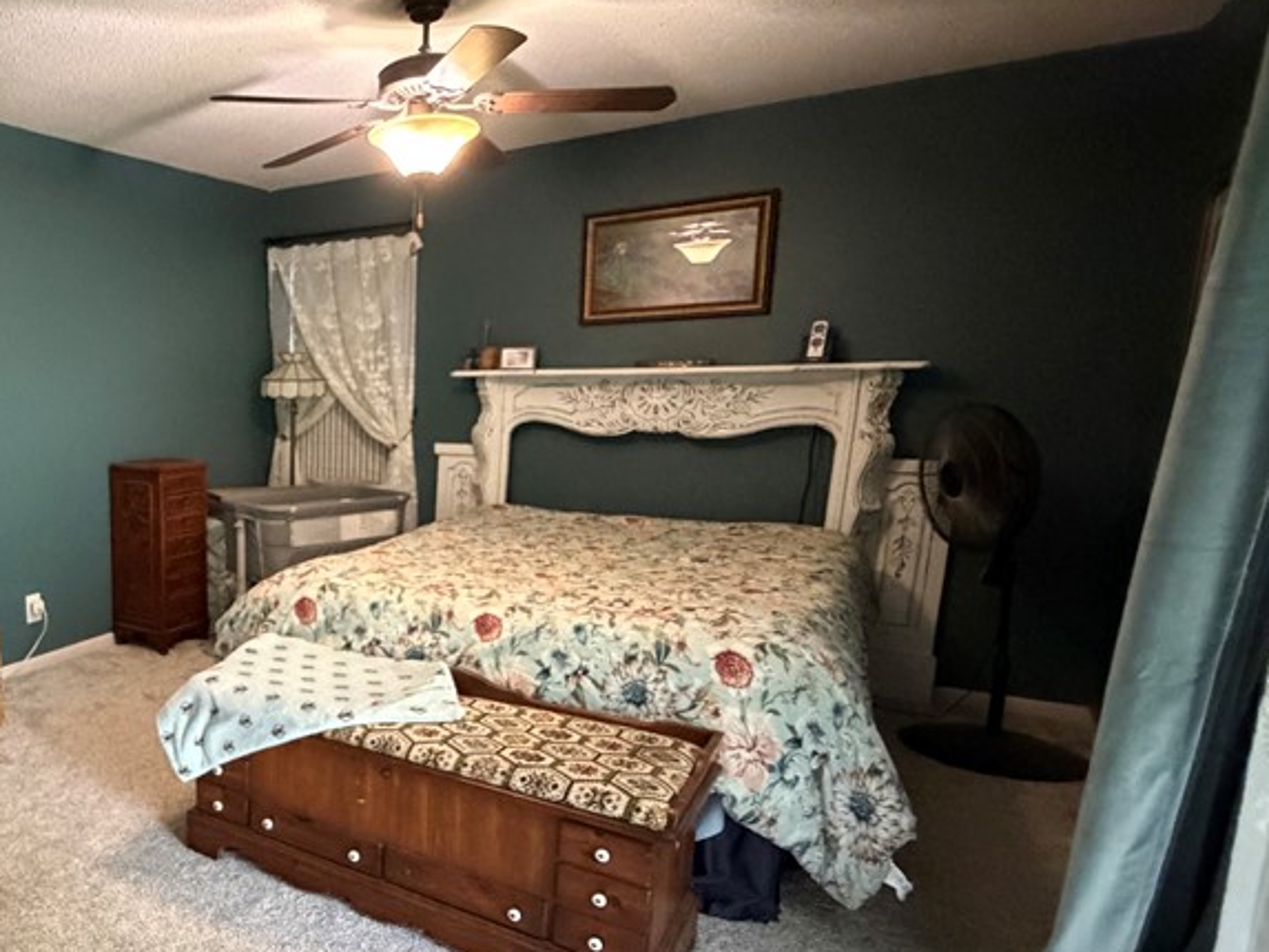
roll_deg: +1.6
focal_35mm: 25
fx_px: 917
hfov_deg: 60.3
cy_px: 538
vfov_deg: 54.7
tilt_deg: -9.0
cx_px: 159
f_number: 2.2
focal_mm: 2.22
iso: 1250
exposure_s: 1/60
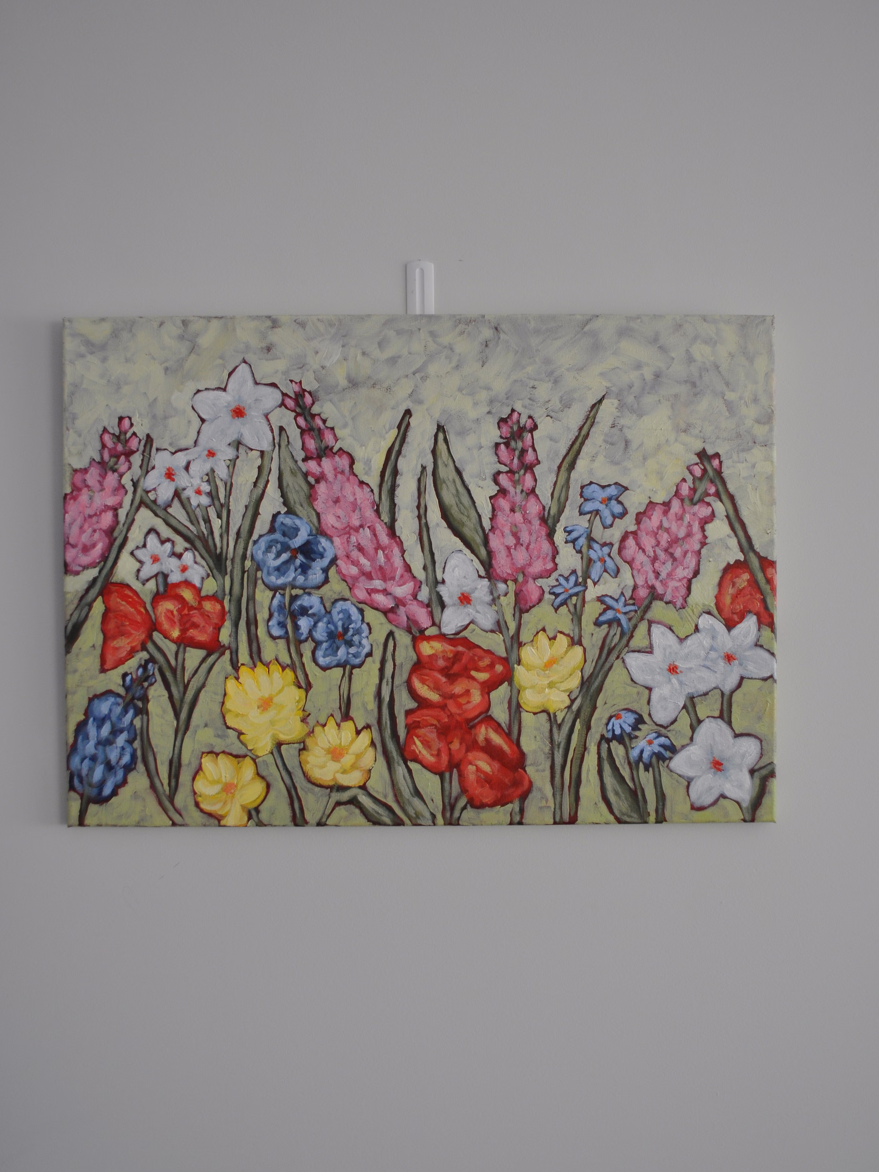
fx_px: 1117
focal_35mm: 33
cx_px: 435
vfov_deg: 55.3
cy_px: 609
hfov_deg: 42.9
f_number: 4.5
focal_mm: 20
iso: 400
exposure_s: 1/80
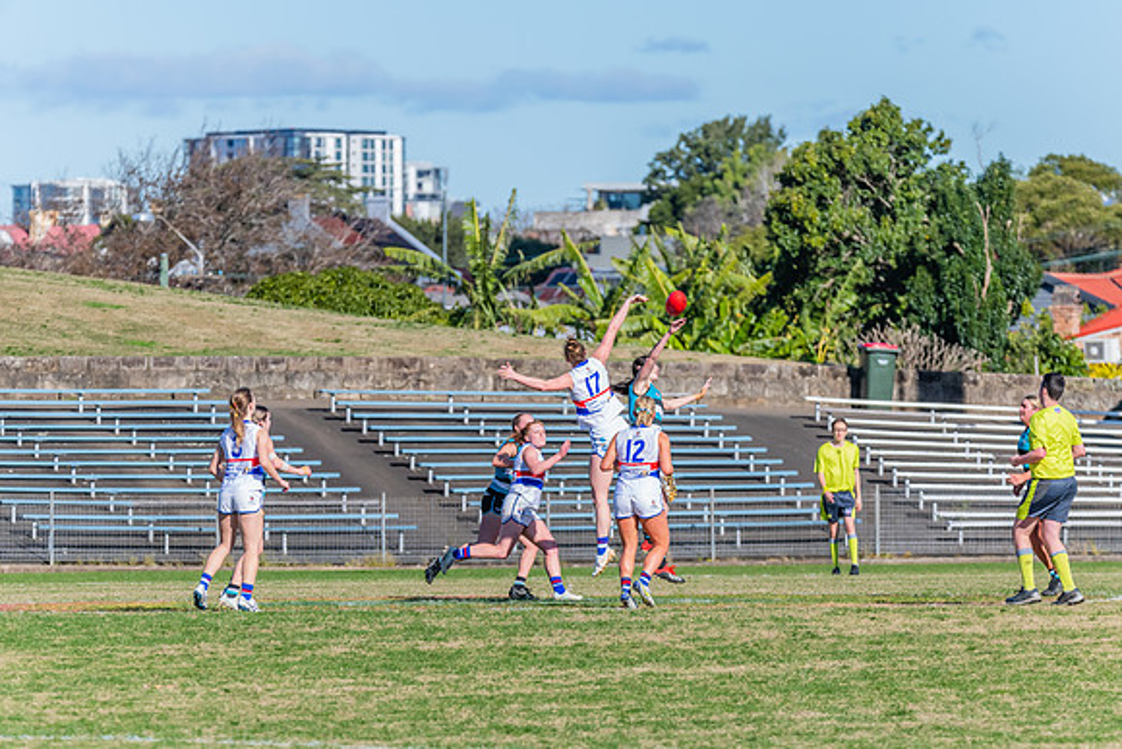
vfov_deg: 4.0
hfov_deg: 6.0
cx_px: 592
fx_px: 10761
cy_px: 393
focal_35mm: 345
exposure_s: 1/1600
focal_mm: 320
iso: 800
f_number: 10
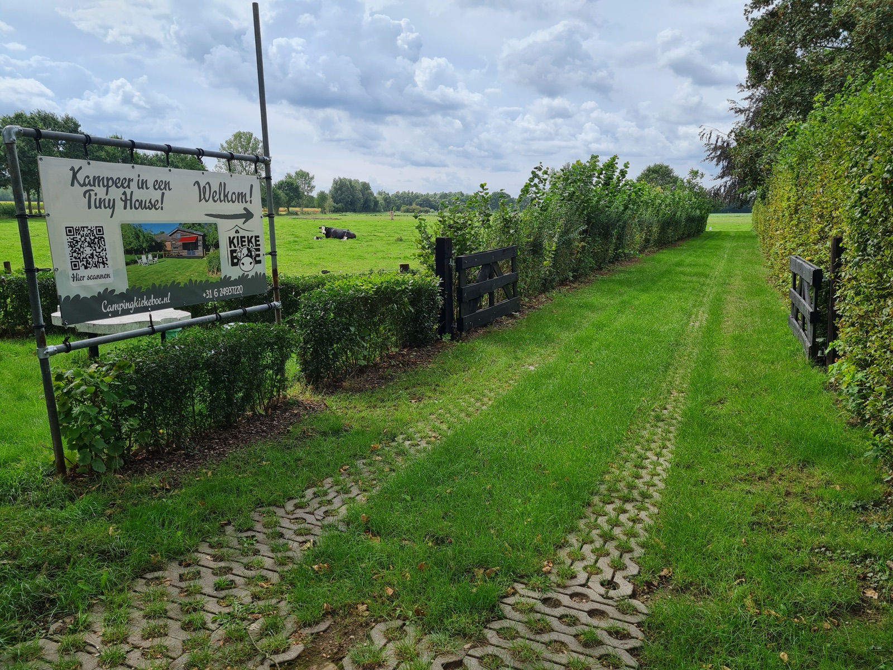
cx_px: 446
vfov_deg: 53.1
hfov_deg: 67.3
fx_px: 671
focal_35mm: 26
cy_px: 335
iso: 50
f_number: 1.8
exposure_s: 1/2056
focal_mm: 5.4
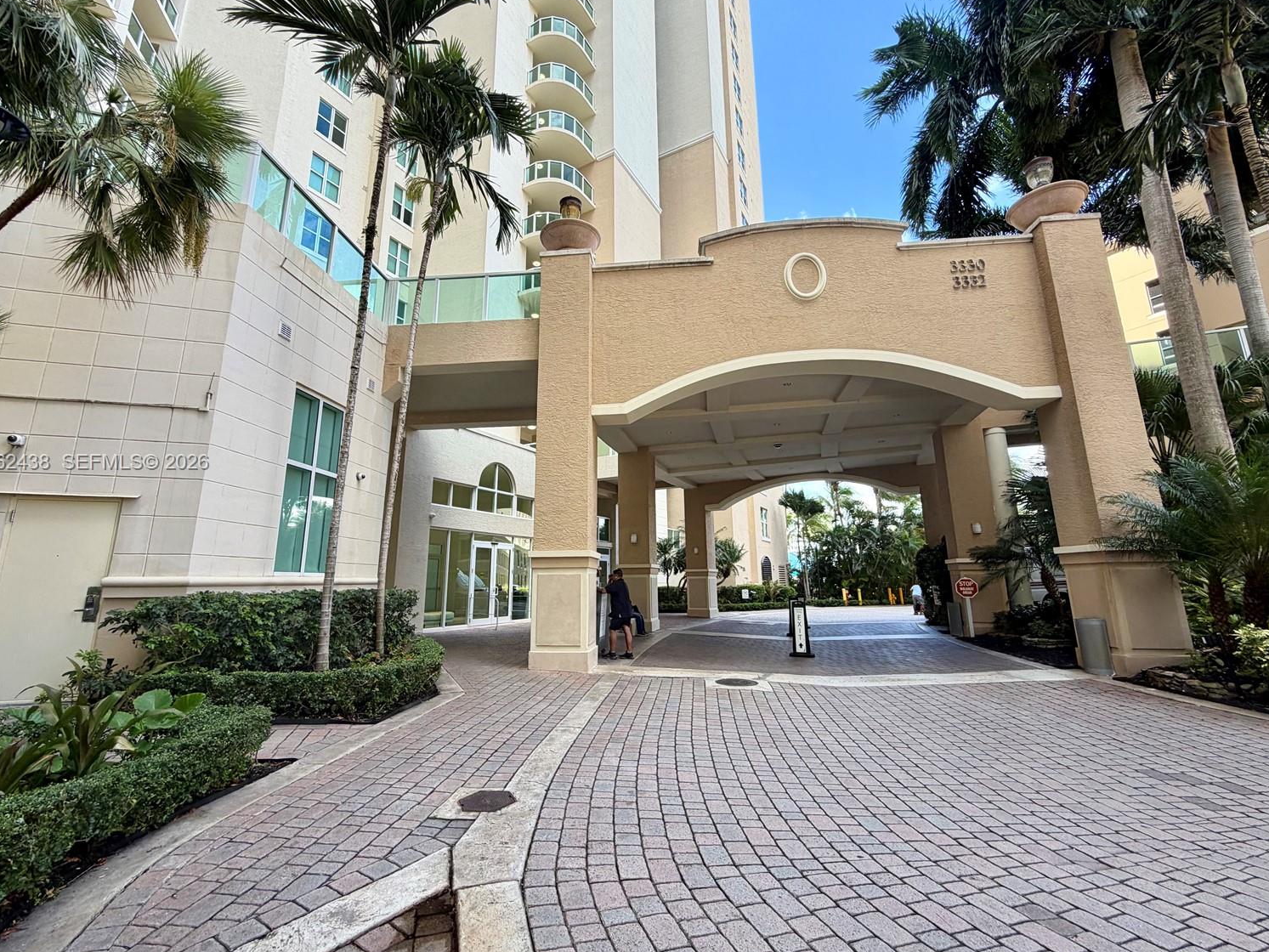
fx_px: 550
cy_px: 463
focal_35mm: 15
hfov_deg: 98.2
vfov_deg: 81.7
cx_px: 624
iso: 40
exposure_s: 1/177
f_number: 2.2
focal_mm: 2.22
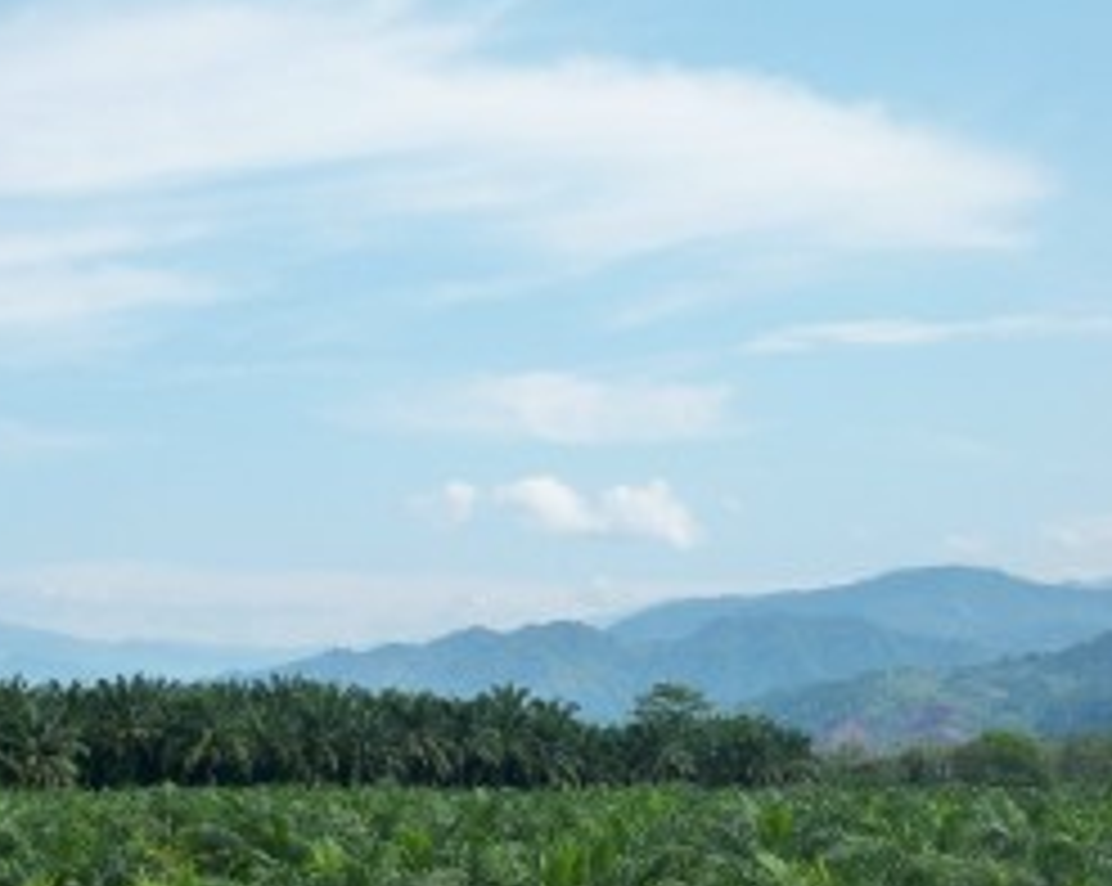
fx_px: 2860
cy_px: 585
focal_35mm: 87
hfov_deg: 21.8
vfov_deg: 17.6
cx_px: 252
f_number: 4
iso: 64
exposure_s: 1/320
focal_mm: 9.7
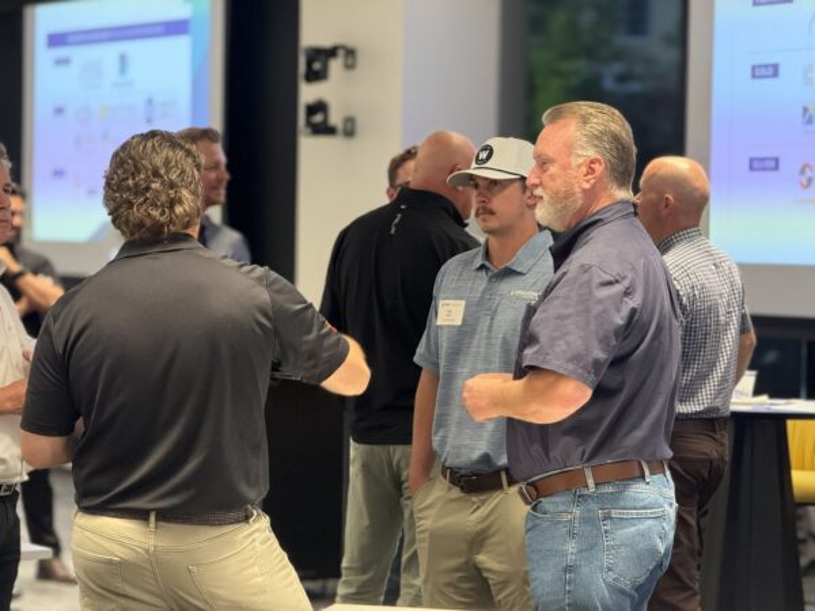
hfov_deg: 16.4
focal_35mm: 120
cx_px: 408
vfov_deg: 12.3
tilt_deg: -1.6
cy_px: 306
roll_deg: -1.0
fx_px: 2825
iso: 250
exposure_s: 1/120
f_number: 2.8
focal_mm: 15.66
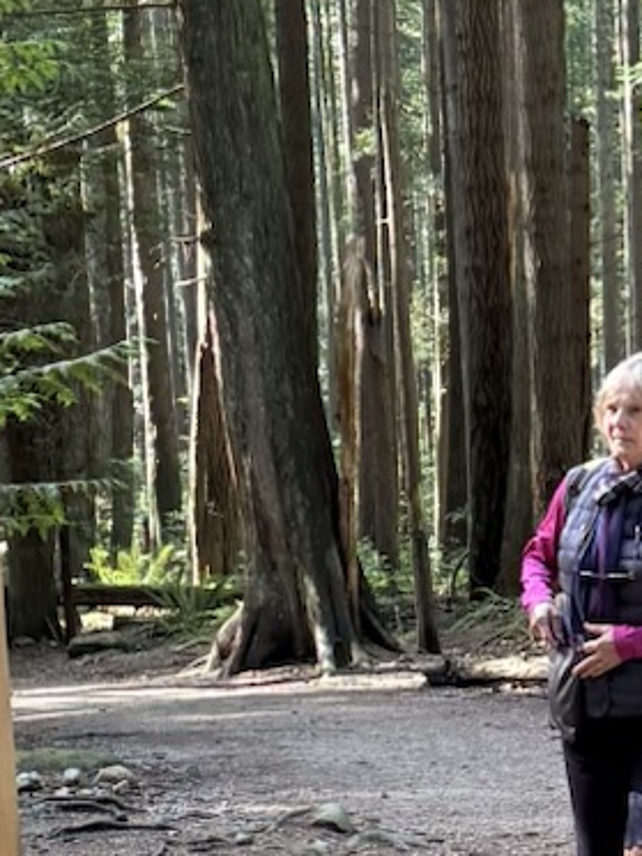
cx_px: 780
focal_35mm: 71
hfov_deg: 19.5
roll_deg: +1.2
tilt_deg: -6.4
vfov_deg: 27.4
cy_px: 423
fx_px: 1756
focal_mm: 6.76
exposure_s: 1/110
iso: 200
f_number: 1.78
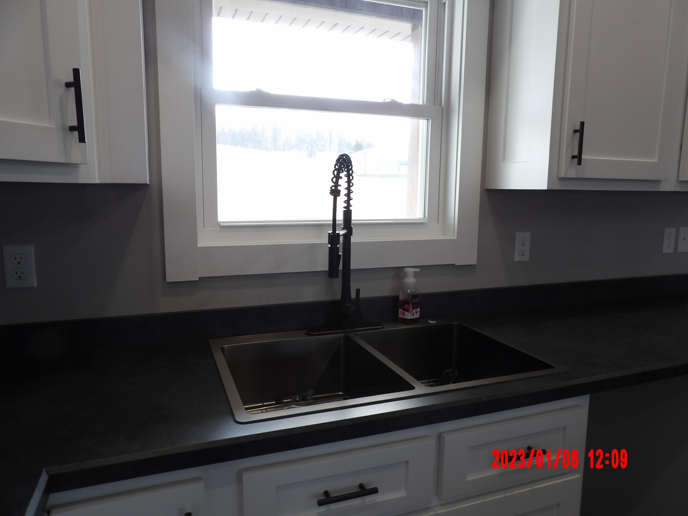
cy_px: 258
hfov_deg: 71.6
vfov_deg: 56.8
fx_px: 477
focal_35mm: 24
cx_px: 344
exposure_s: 1/33
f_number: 3.2
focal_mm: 4.3
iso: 108
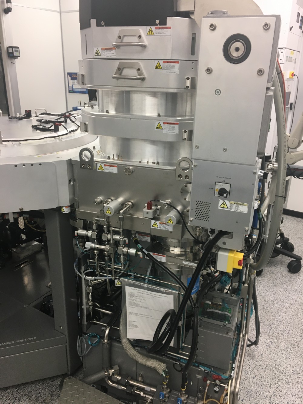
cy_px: 202
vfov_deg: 61.7
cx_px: 152
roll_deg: -1.4
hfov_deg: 48.2
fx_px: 338
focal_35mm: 29
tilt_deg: -19.4
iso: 40
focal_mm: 4.15
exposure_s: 1/30
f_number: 2.2
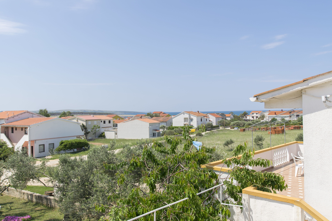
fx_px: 277
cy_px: 110
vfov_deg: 43.6
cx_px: 166
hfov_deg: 61.9
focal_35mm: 30
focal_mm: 20
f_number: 7.1
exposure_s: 1/320
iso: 100
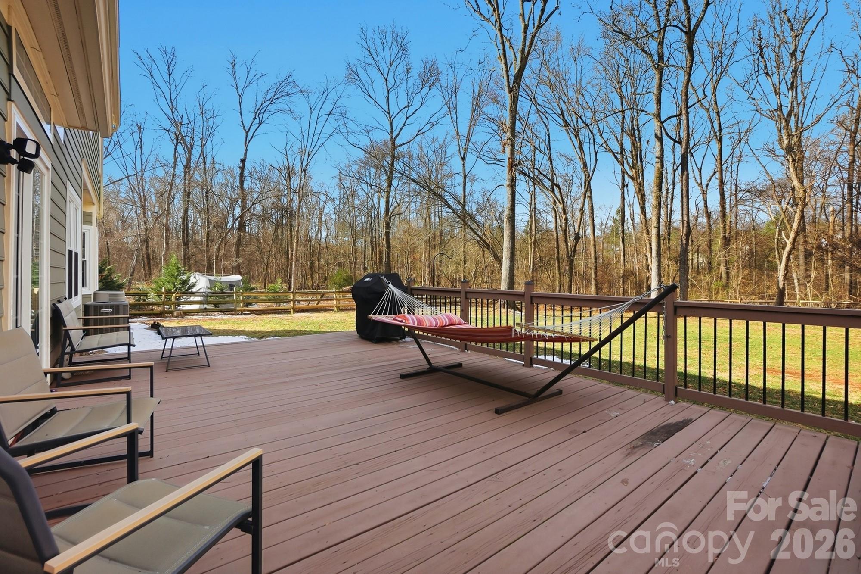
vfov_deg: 77.3
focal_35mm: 15
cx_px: 430
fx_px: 359
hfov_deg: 100.4
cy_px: 287
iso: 100
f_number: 8
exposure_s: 1/2000
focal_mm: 10
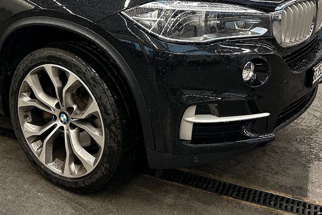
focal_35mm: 50
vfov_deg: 25.7
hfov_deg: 37.5
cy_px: 4
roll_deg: +0.6
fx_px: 447
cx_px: 46
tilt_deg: -7.2
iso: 200
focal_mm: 5.7
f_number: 1.5
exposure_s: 1/50
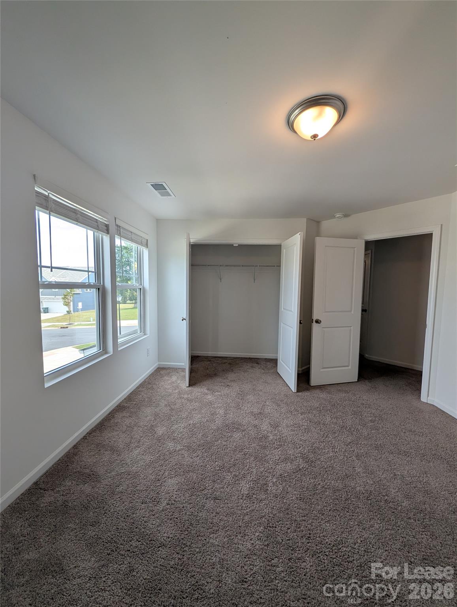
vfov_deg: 110.4
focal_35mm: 12
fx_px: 211
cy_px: 304
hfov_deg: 94.7
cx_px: 228
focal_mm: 2.02
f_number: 1.7
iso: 72
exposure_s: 1/433
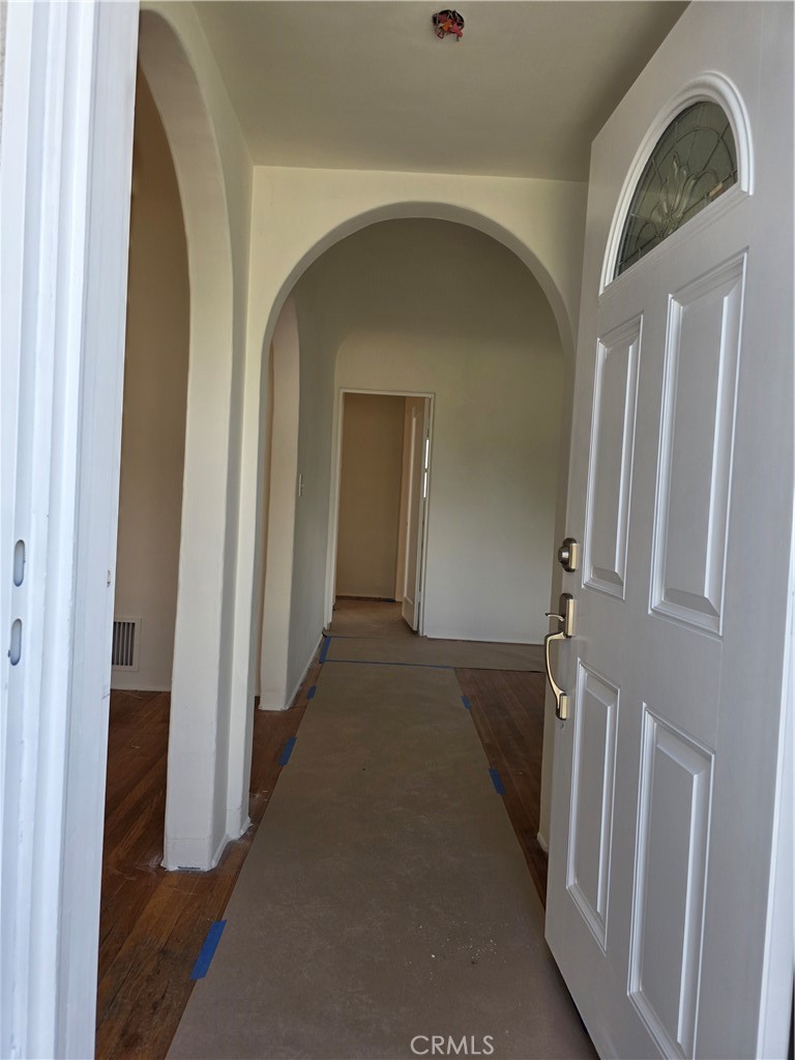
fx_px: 704
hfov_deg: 58.9
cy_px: 530
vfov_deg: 73.9
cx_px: 398
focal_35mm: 23
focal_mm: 6.3
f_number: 1.7
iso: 32
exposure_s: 1/180
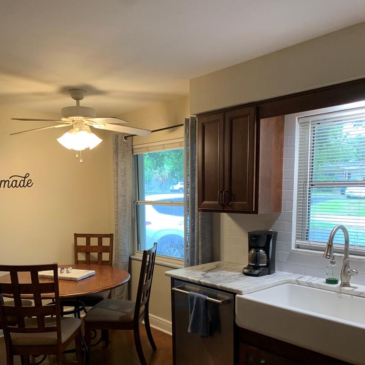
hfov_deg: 51.1
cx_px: 175
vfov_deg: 50.1
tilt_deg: -8.9
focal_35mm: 32
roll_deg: +1.2
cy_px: 246
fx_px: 382
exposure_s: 1/60
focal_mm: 4.25
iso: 250
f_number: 1.8
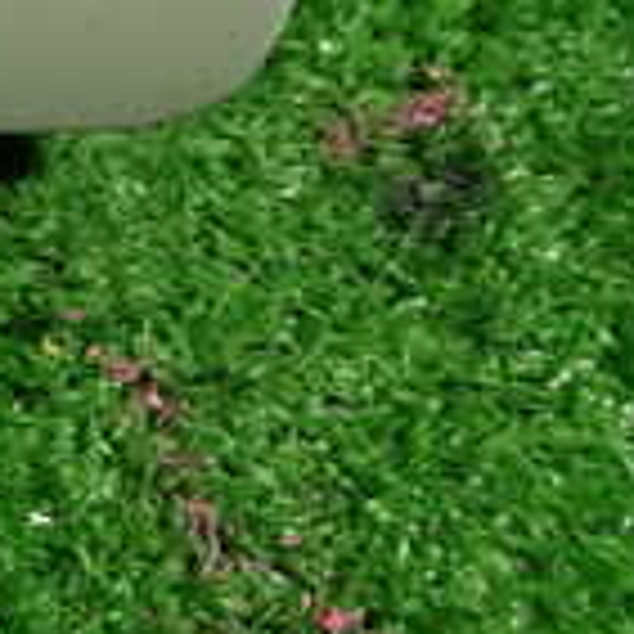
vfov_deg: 14.7
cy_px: -216
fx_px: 2342
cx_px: -580
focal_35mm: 113
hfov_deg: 13.5
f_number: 2.3
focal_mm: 5.4
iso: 200
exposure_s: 1/30
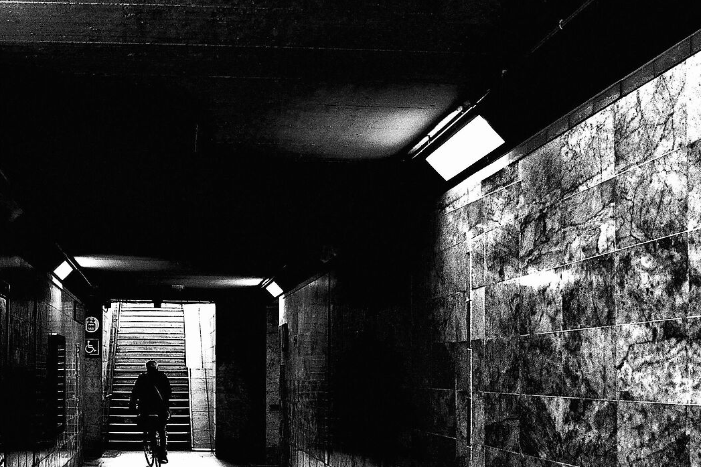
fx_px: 1070
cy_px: 345
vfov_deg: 24.4
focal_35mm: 55
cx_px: 224
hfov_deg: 35.8
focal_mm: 24
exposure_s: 1/50
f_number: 4
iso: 400
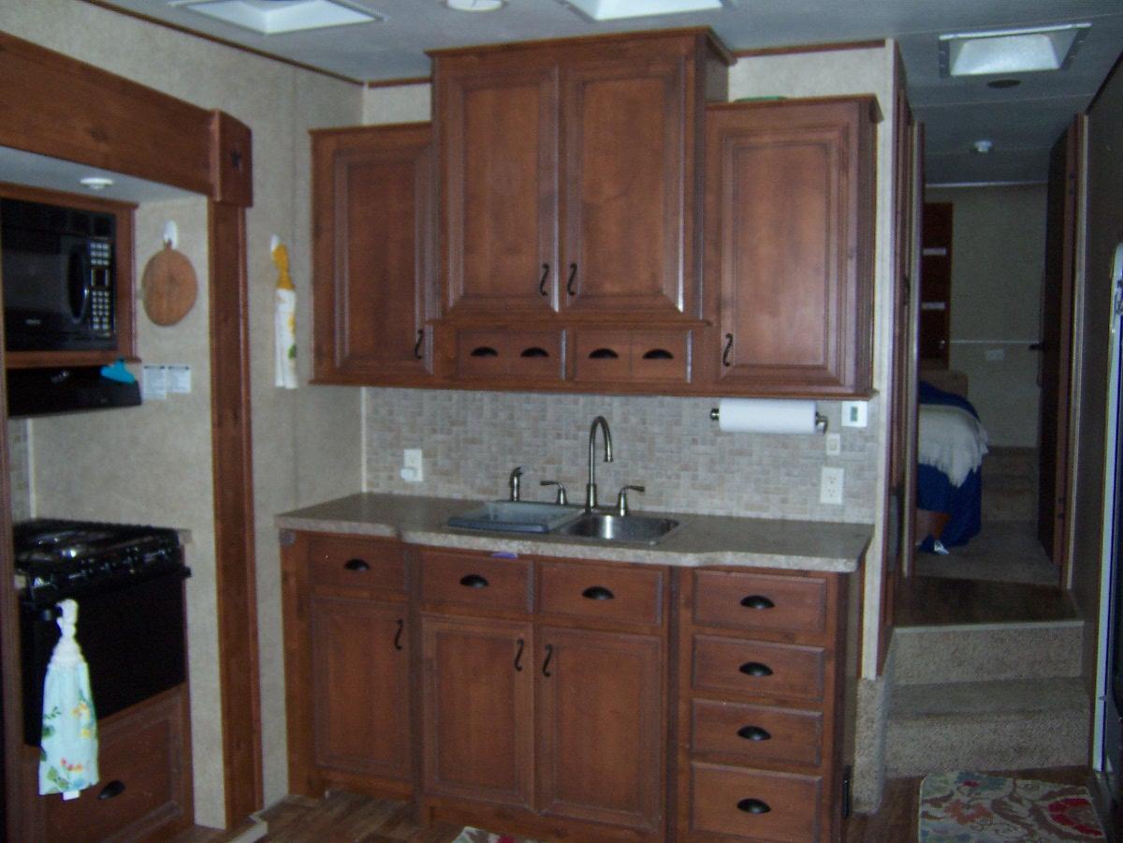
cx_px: 562
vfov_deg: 42.9
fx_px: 1071
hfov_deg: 55.4
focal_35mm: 33
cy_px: 422
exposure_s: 1/60
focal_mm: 5.5
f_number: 2.8
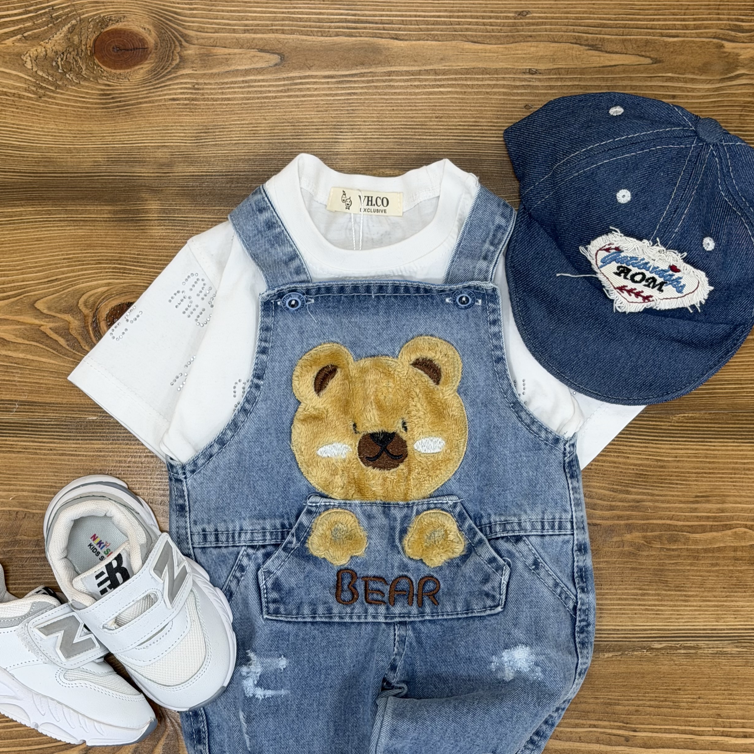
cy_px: 488
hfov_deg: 24.7
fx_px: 1725
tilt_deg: -88.0
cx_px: 366
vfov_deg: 24.6
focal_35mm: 70
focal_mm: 6.76
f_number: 1.78
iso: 50
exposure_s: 1/100
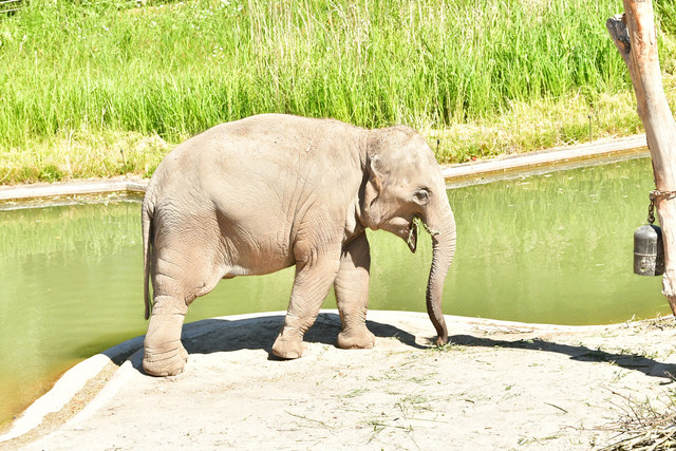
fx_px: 5634
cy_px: 226
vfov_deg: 4.6
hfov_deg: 6.9
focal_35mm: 300
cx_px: 338
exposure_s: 1/2500
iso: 1000
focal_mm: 150
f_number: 5
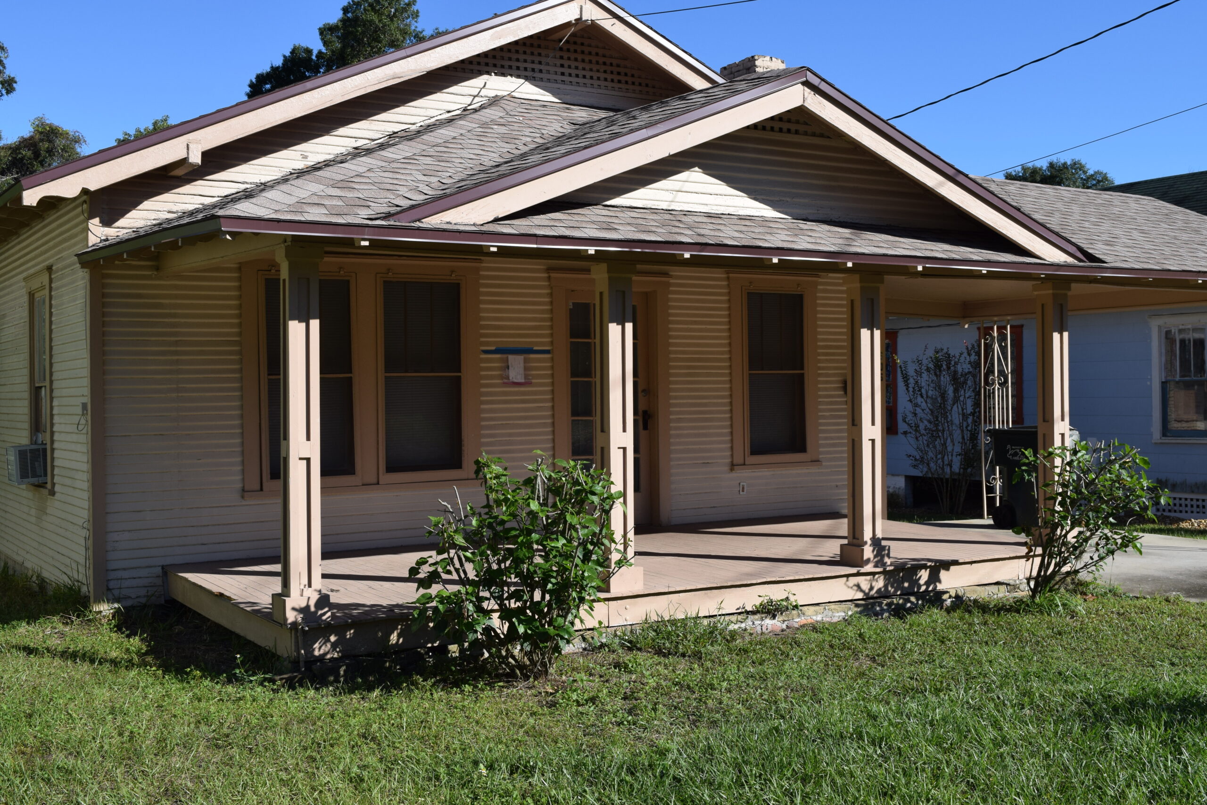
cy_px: 402
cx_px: 604
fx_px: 1358
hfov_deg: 47.9
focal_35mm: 40
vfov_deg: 33.0
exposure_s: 1/400
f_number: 10
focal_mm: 27
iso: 200
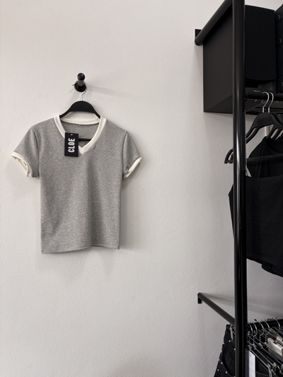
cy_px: 188
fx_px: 283
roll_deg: +0.7
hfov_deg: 53.1
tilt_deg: +1.4
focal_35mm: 26
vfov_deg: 67.3
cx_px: 142
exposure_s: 1/125
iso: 32
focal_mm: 5.96
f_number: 1.6
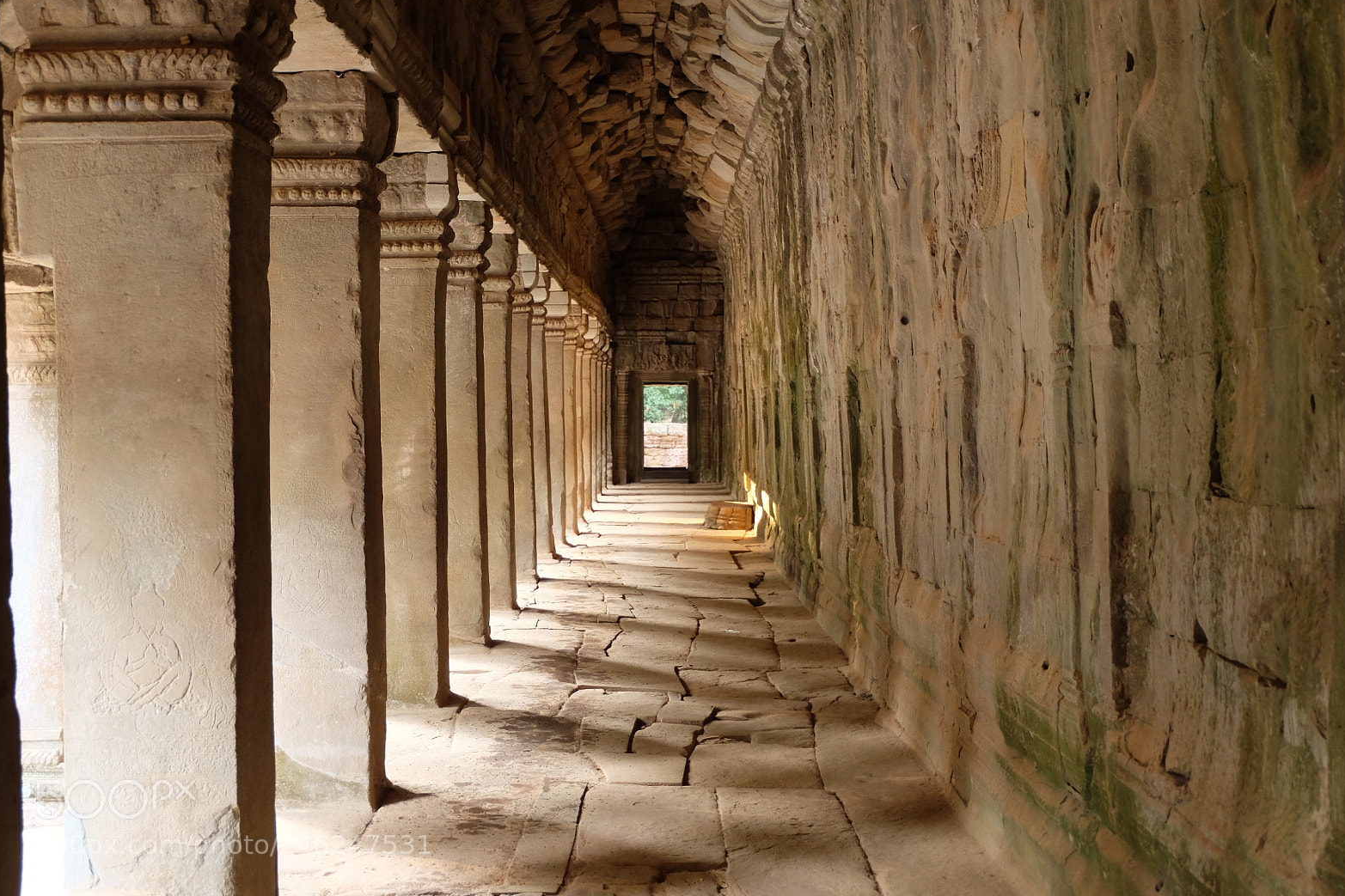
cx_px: 669
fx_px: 1681
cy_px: 454
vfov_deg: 29.9
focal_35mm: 45
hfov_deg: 43.6
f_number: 4.7
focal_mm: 29.5
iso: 800
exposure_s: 1/10
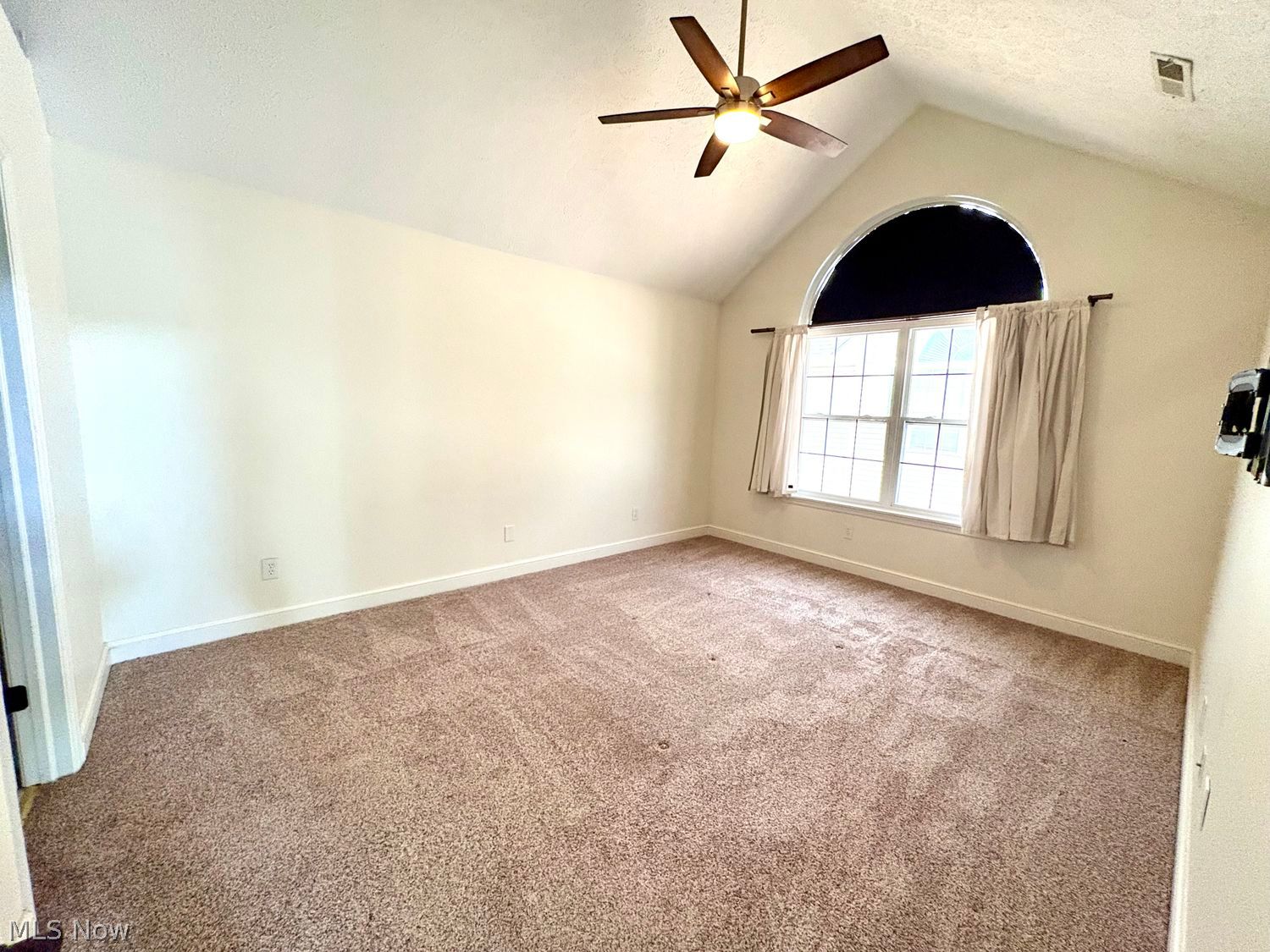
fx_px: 514
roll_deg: -2.3
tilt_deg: -7.1
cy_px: 476
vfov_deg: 85.7
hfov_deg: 102.1
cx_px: 635
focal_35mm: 14
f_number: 2.2
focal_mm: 2.22
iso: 500
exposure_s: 1/60
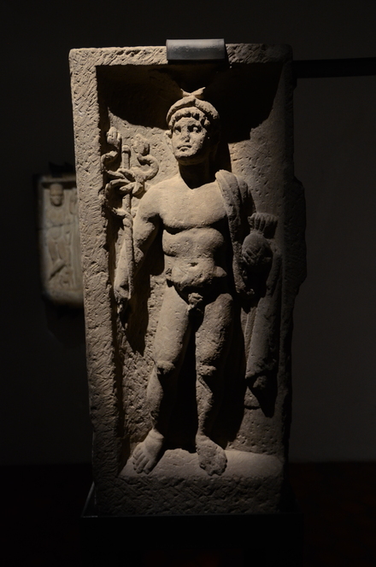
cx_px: 188
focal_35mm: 33
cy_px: 284
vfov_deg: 57.3
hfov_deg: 39.8
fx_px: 519
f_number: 3.5
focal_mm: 22
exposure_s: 1/20
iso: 1250
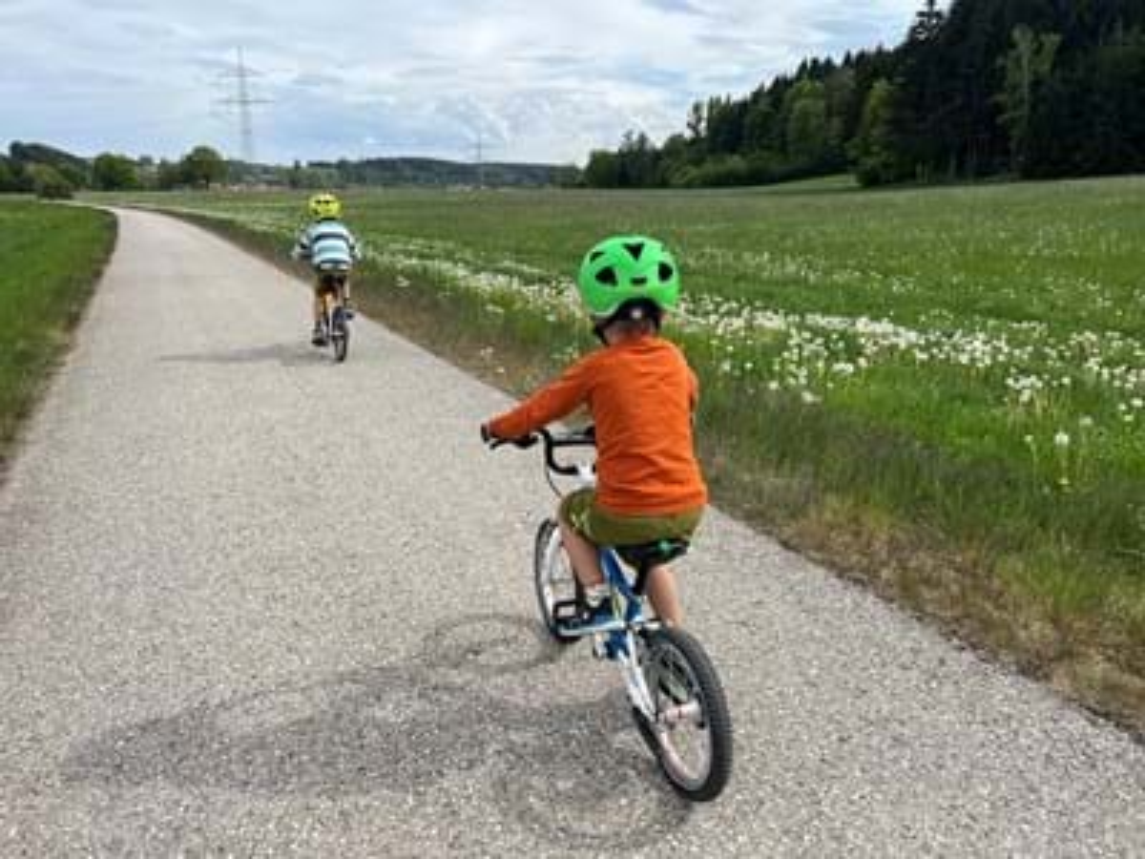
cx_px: 572
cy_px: 430
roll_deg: -0.9
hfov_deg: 67.3
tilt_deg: -16.3
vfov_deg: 53.1
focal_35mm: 26
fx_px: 860
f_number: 1.5
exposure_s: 1/3831
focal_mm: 5.7
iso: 50
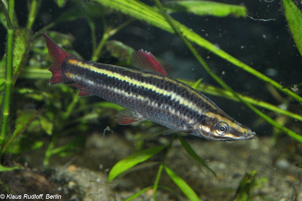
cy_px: 100
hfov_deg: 14.9
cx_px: 151
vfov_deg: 9.9
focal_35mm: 138
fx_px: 1157
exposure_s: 1/200
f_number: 9
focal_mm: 92
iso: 400
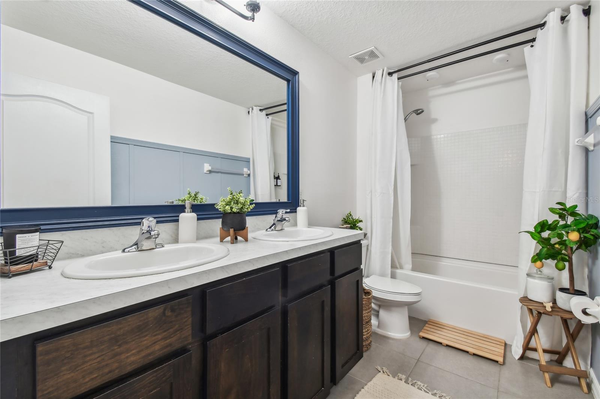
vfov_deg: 77.3
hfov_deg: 100.4
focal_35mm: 15
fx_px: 250
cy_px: 200
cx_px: 300
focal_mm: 10
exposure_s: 1/4
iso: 100
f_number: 7.1
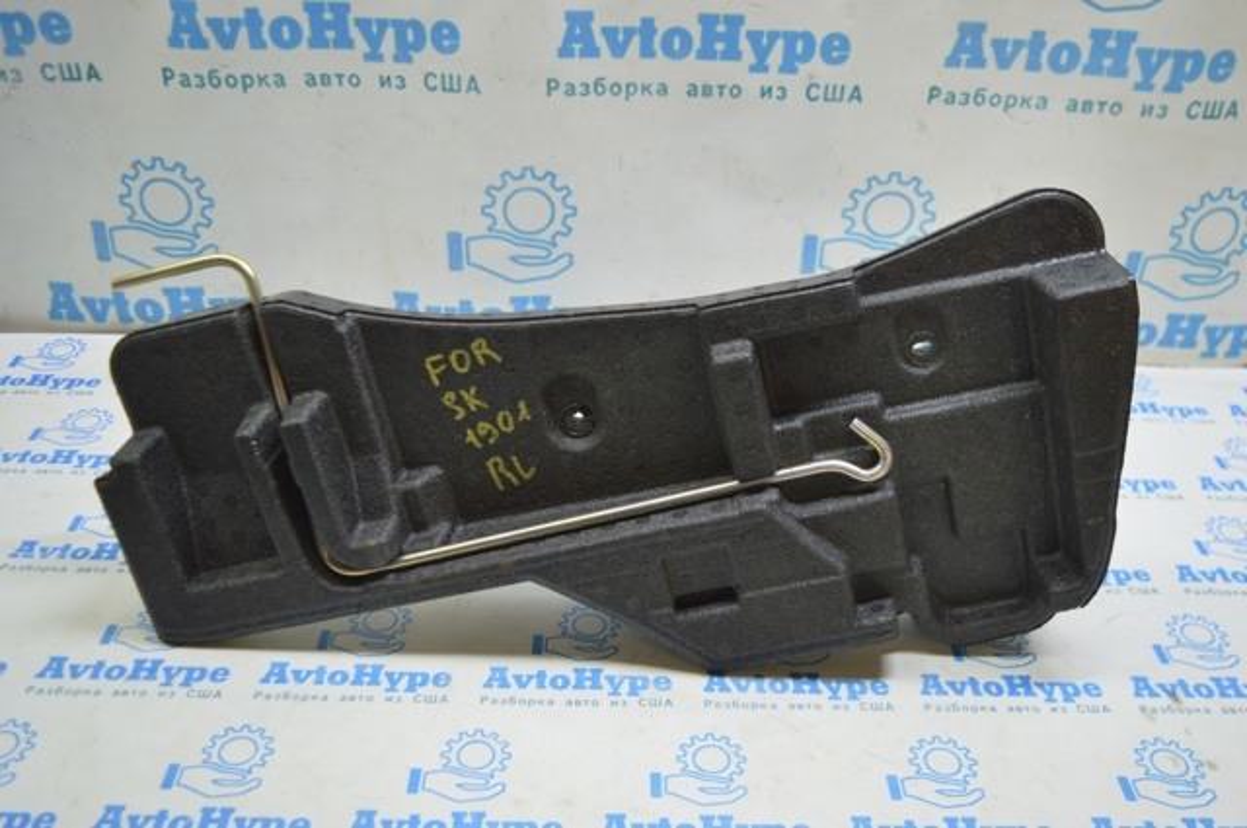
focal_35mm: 36
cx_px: 624
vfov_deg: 36.8
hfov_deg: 53.2
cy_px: 414
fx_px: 1245
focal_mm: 24
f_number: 4
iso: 400
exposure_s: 1/40
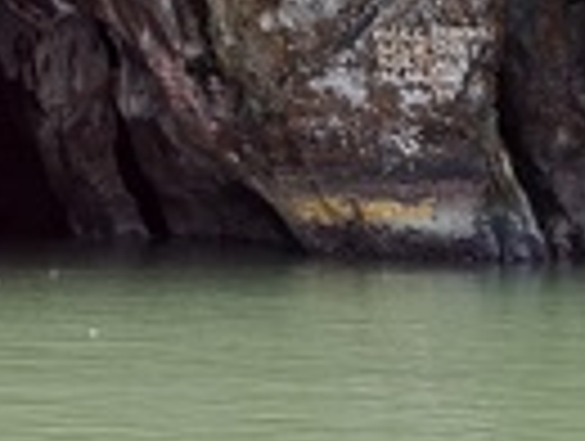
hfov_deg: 15.1
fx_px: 1998
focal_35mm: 118
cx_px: -360
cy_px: -54
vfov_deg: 12.4
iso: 50
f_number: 1.8
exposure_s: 1/148
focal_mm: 5.23
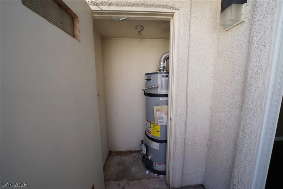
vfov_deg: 90.0
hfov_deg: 112.6
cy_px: 94
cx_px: 142
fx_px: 94
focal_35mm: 12
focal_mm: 12
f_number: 11
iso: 1000
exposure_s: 1/125
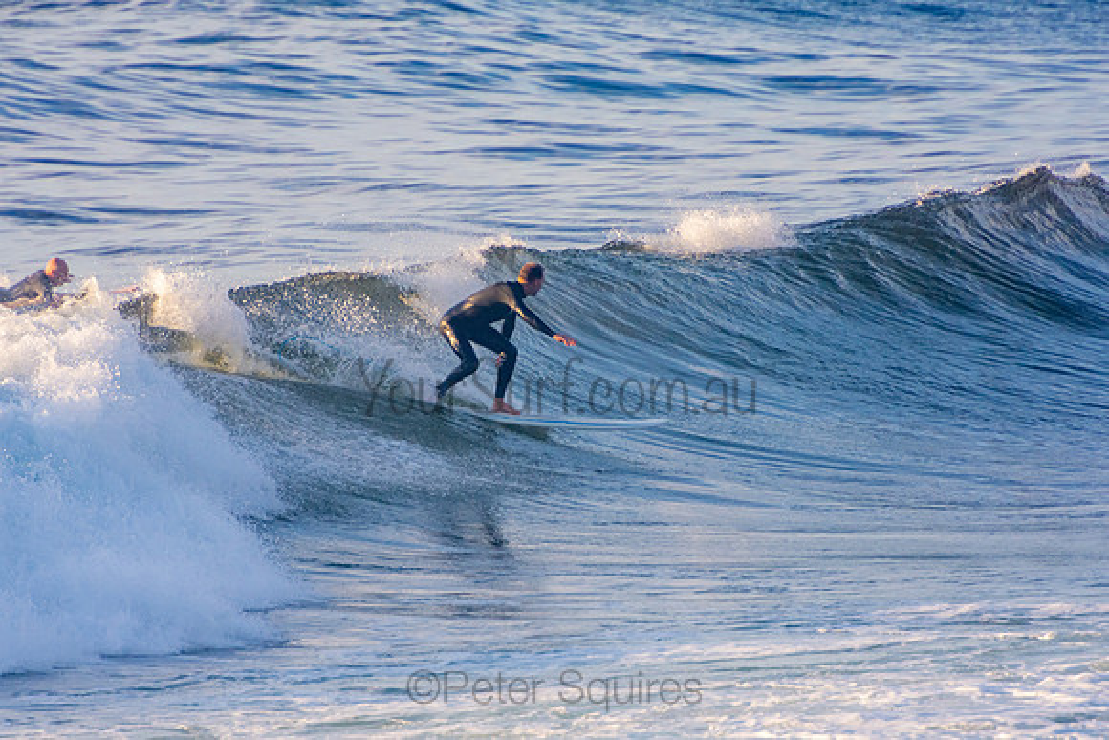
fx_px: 19144
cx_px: 554
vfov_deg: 2.2
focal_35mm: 621
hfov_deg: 3.3
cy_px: 370
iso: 450
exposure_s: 1/1250
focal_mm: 400
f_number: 5.6
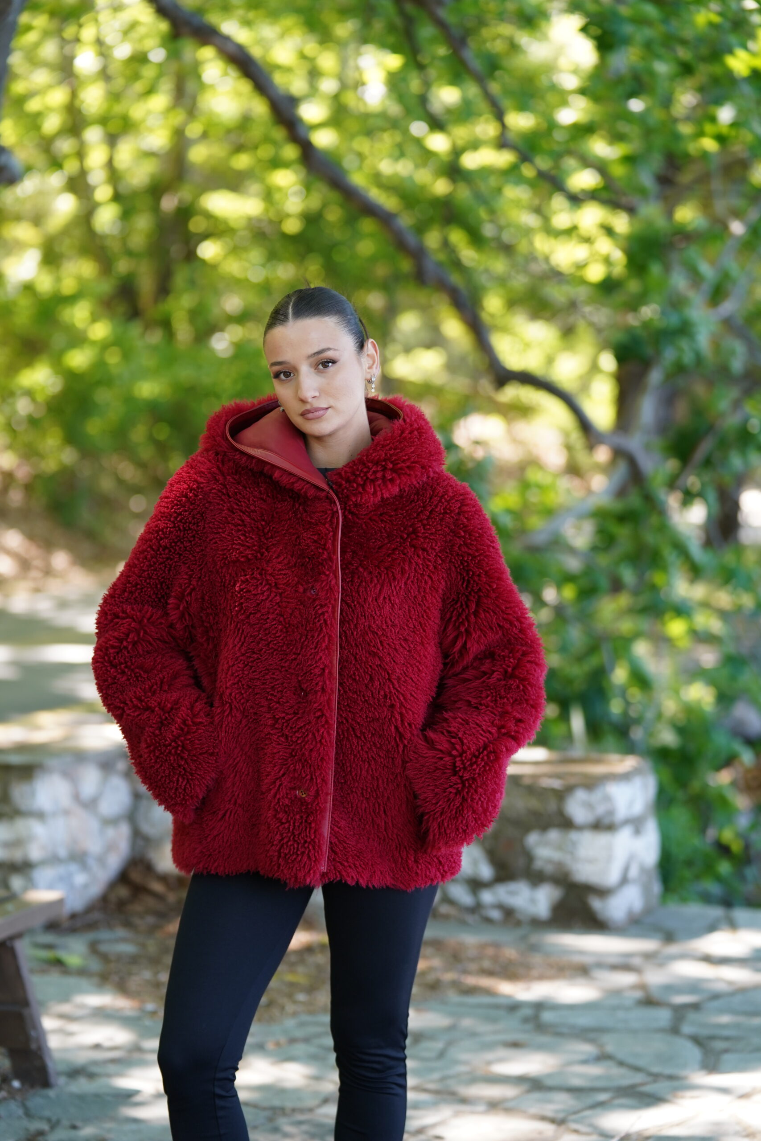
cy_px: 570
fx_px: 2790
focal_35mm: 88
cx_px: 380
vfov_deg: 23.1
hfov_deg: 15.5
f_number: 2.8
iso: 500
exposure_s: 1/320
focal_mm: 88
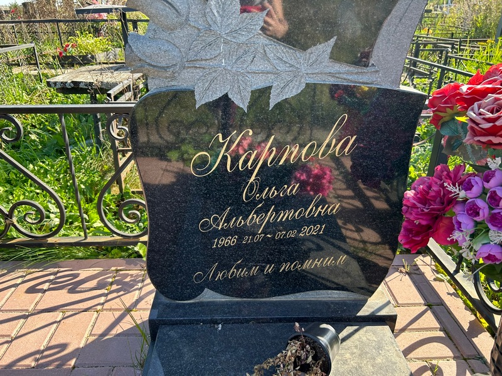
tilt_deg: -30.9
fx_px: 377
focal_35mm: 26
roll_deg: +1.2
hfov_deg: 67.3
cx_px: 251
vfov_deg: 53.1
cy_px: 188
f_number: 1.5
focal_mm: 5.7
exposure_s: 1/604
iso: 50
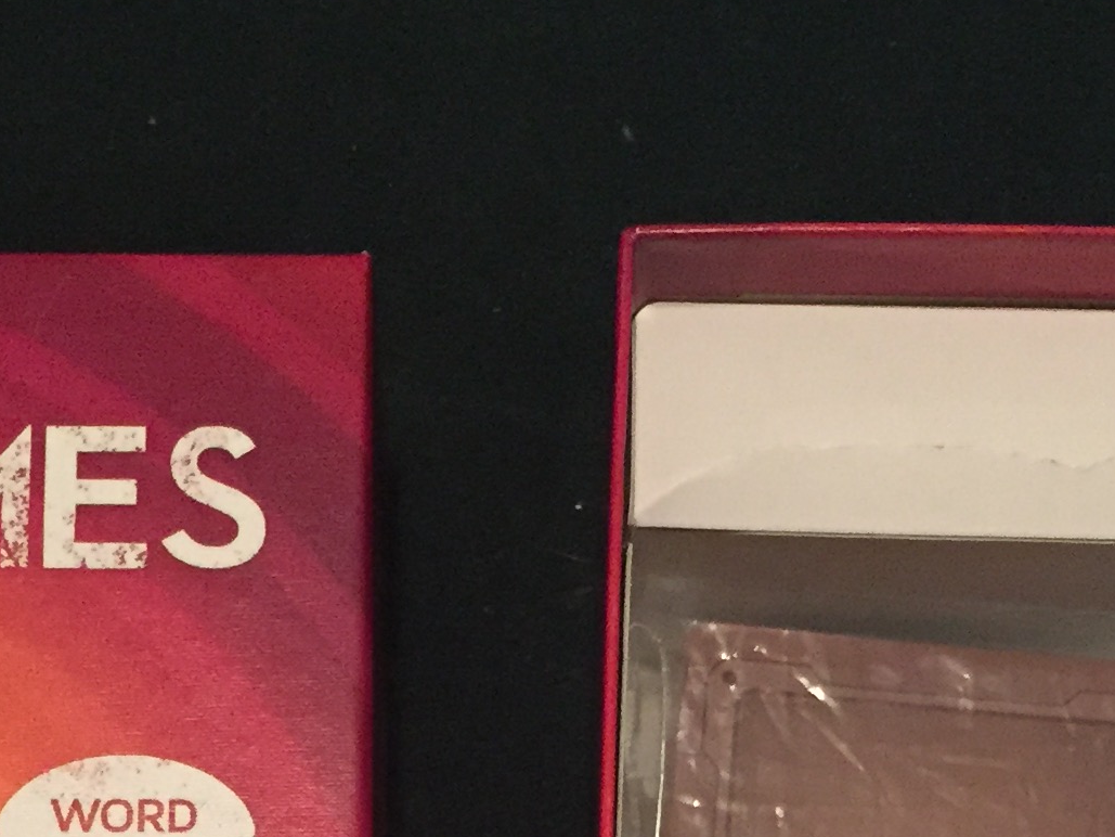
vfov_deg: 14.9
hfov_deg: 21.3
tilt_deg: -77.7
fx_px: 2964
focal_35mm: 92
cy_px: 1260
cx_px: 496
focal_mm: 4.15
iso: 250
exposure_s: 1/30
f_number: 2.2
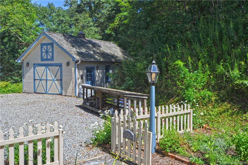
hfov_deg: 53.2
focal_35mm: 36
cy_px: 82
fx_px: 248
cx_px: 124
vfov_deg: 36.7
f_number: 8
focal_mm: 24
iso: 200
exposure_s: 1/250
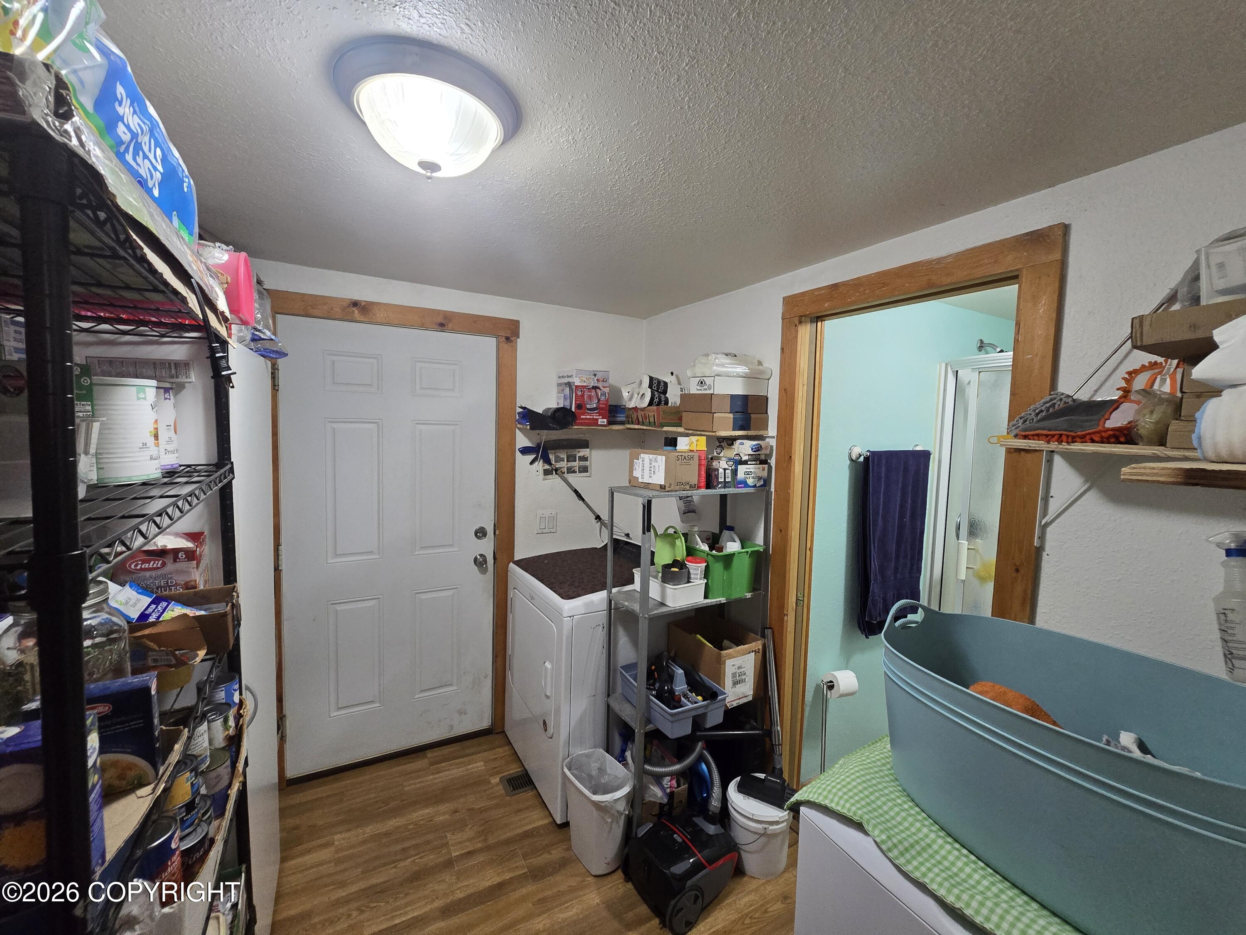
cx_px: 623
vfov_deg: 89.9
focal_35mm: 13
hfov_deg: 106.2
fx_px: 468
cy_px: 468
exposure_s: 1/60
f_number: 2.2
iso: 320
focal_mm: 2.2
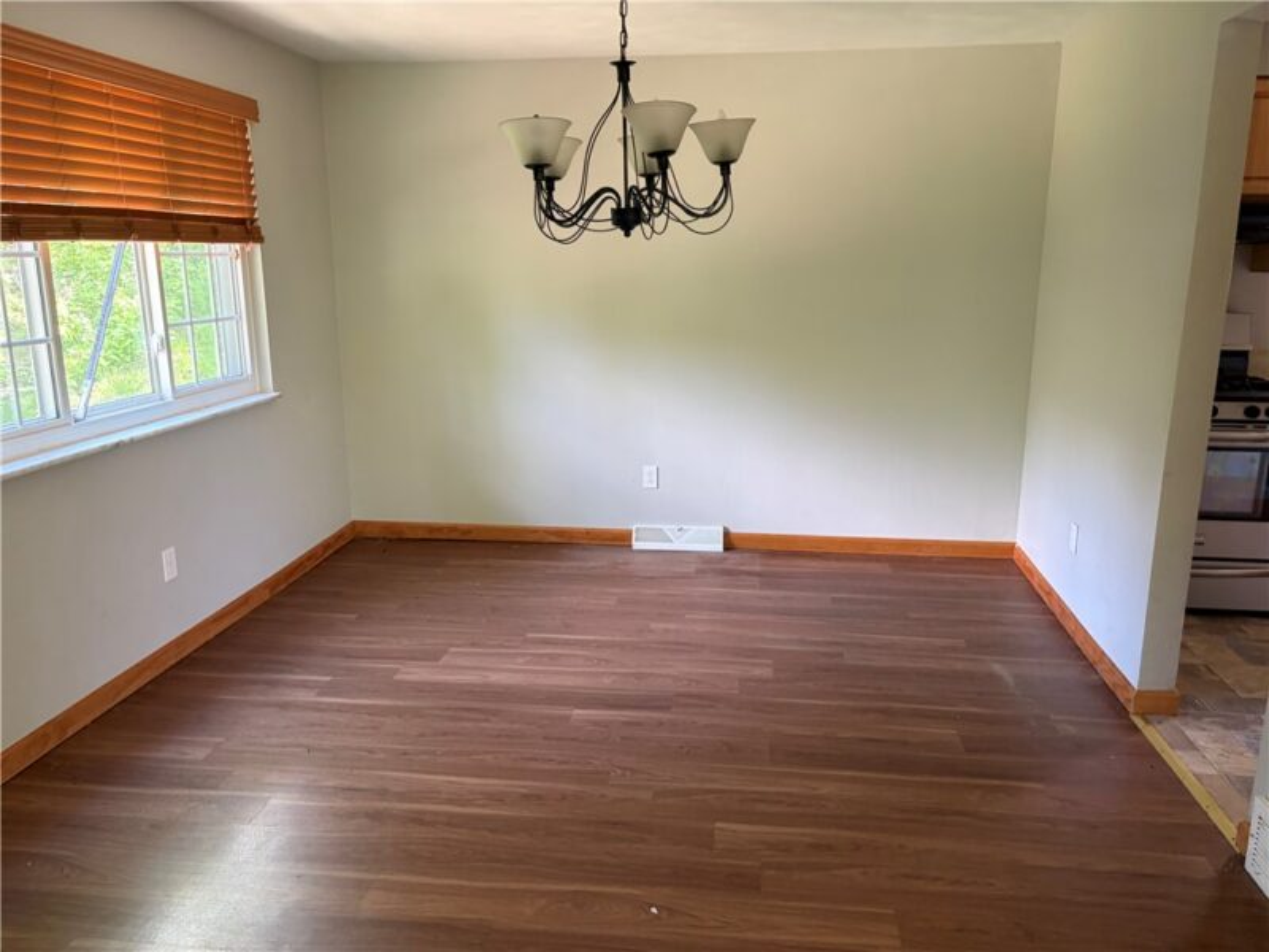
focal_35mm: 26
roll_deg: -0.3
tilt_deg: -13.9
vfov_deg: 53.1
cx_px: 634
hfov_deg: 67.3
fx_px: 953
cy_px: 476
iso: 250
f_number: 1.6
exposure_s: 1/60
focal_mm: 5.96
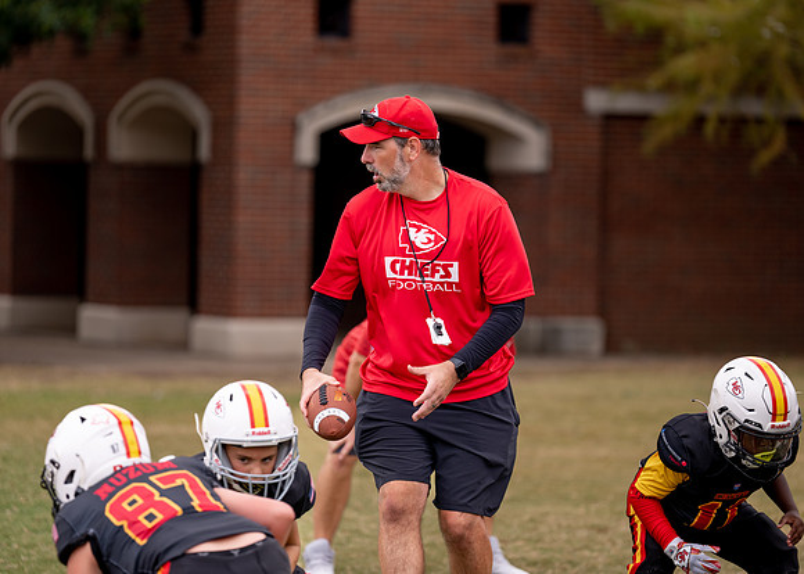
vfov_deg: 7.7
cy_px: 287
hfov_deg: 10.8
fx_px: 4265
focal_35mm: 187
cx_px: 402
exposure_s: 1/1000
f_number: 2.8
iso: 100
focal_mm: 170
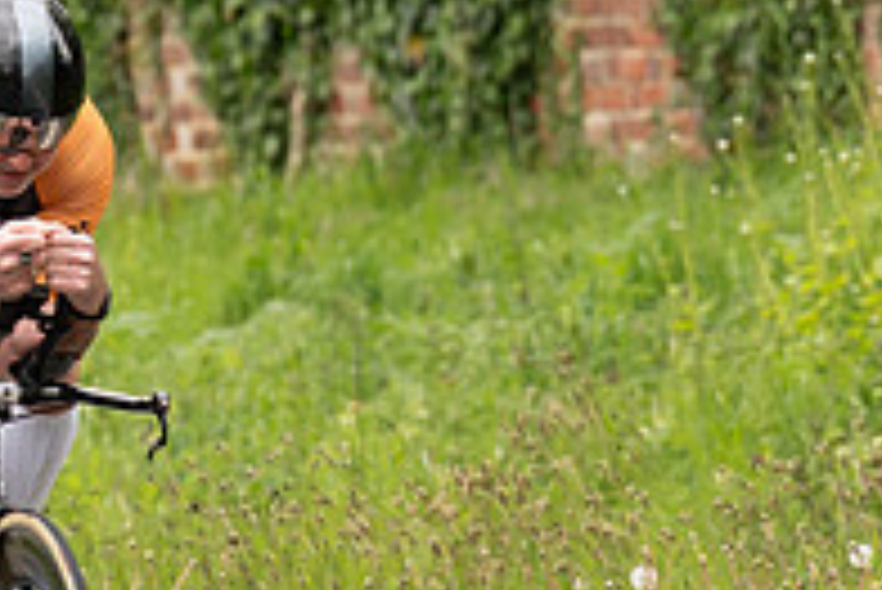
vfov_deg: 1.4
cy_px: 134
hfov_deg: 2.0
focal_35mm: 1011
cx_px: -205
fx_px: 24787
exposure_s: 1/1000
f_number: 3.5
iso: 400
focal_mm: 165
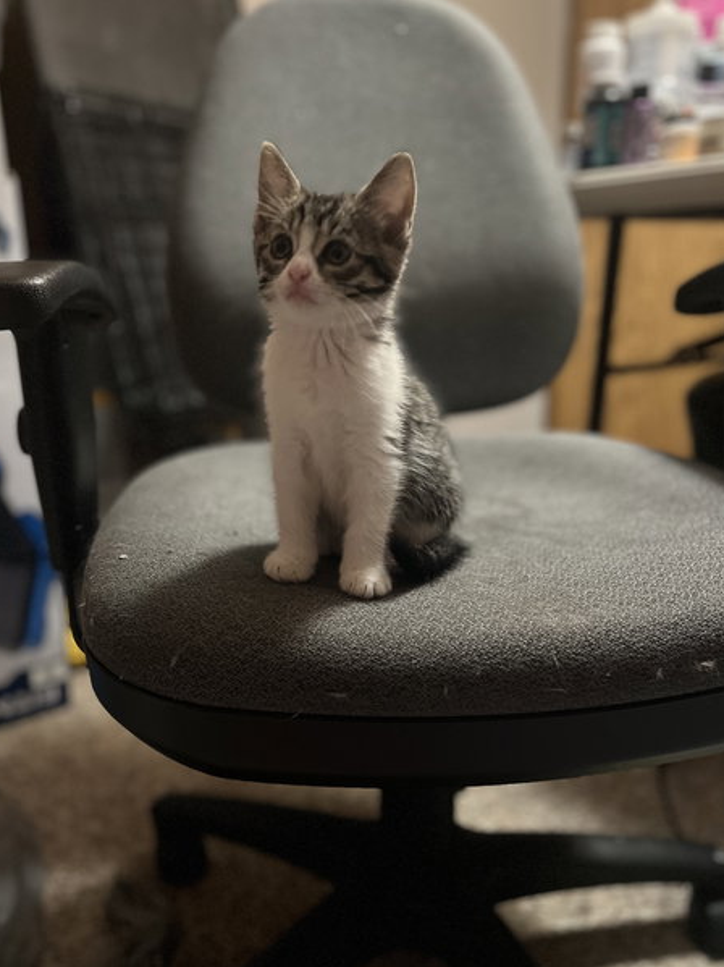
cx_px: 335
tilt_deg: -16.1
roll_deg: +0.8
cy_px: 513
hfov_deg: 48.2
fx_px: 809
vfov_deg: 61.6
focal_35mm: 29
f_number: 1.5
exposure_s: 1/30
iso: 640
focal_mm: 5.7
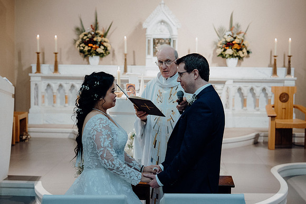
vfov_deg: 23.8
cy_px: 102
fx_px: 485
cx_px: 153
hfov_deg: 35.0
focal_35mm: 57
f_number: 3.5
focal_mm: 57
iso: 1600
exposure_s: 1/160
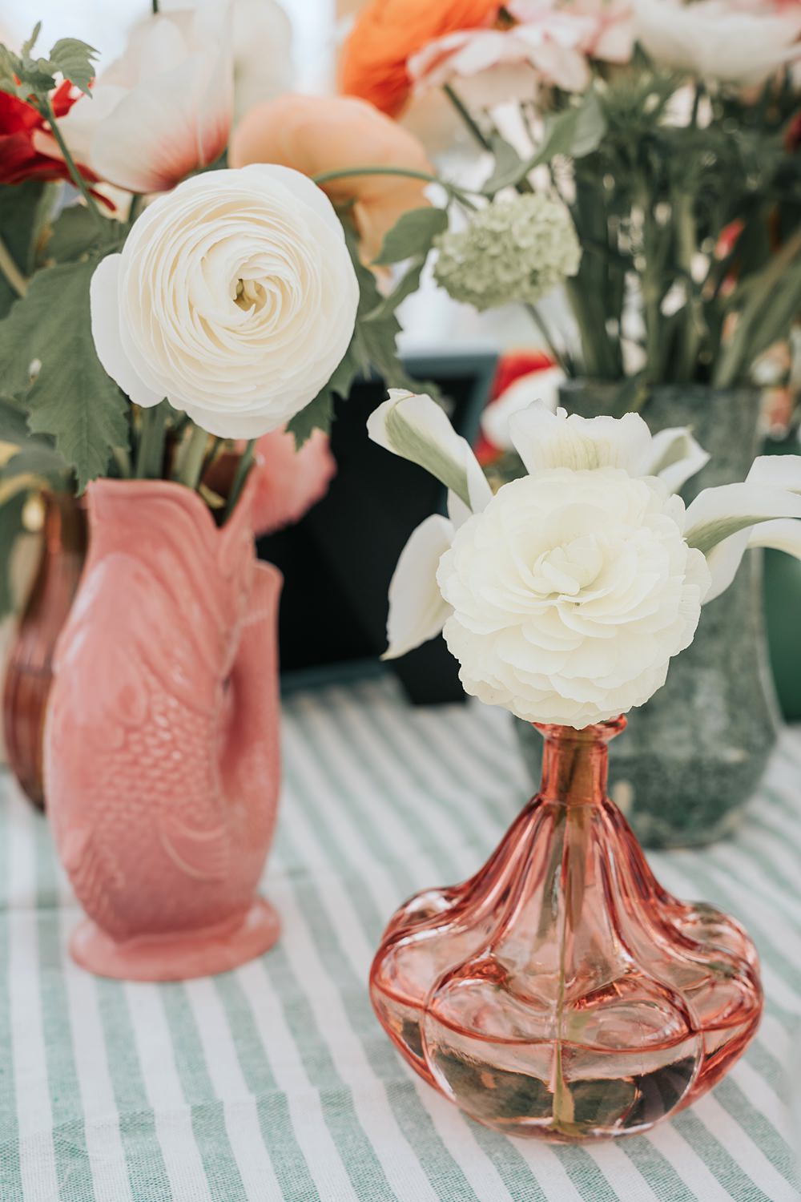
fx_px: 1852
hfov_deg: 24.4
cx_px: 400
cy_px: 601
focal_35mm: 56
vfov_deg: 35.9
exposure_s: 1/250
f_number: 6.3
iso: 250
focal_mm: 55.5
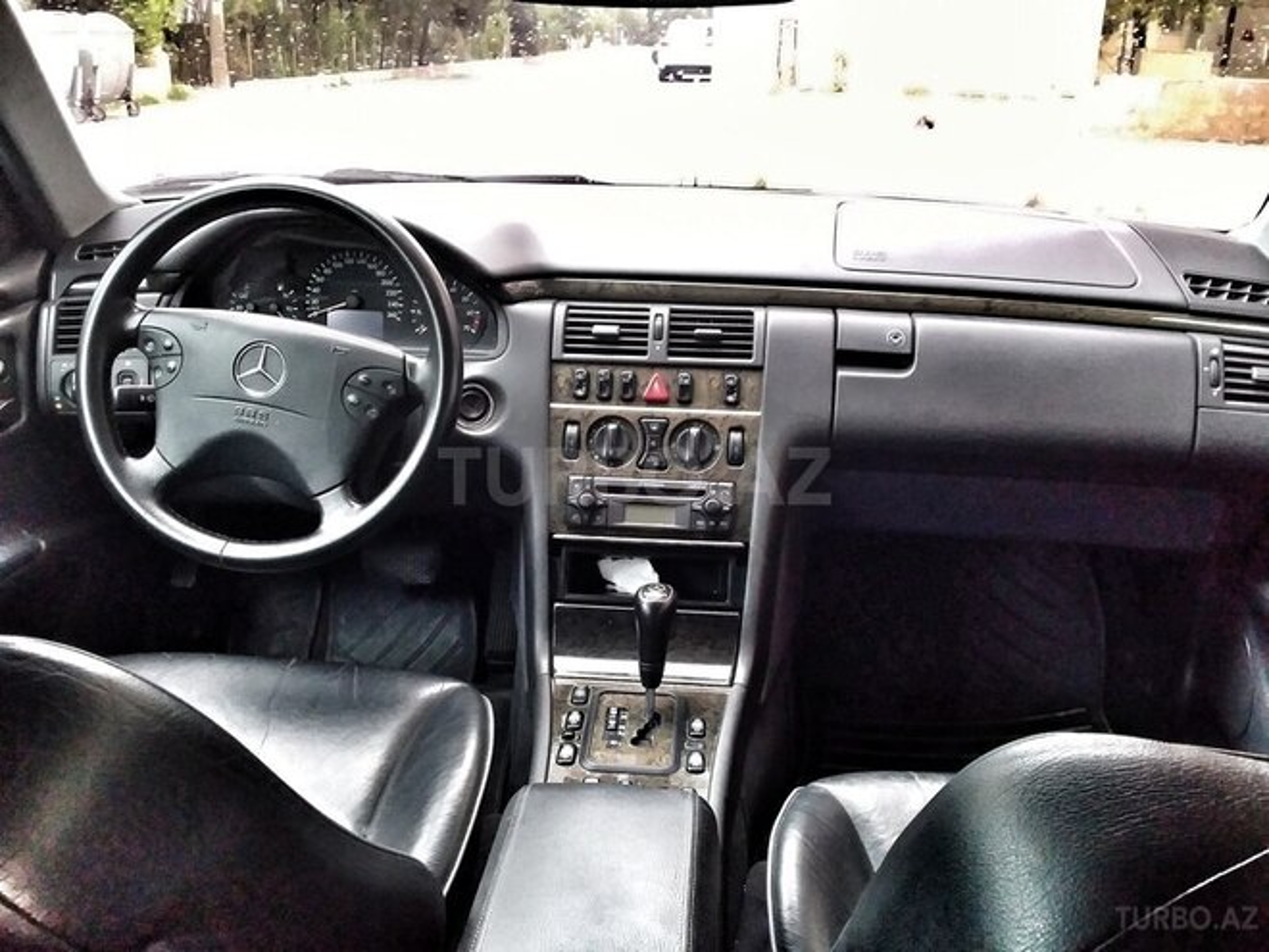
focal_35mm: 31
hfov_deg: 58.4
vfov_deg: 45.4
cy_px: 476
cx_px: 634
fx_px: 1136
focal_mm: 3.3
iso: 125
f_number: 2.2
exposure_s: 1/60
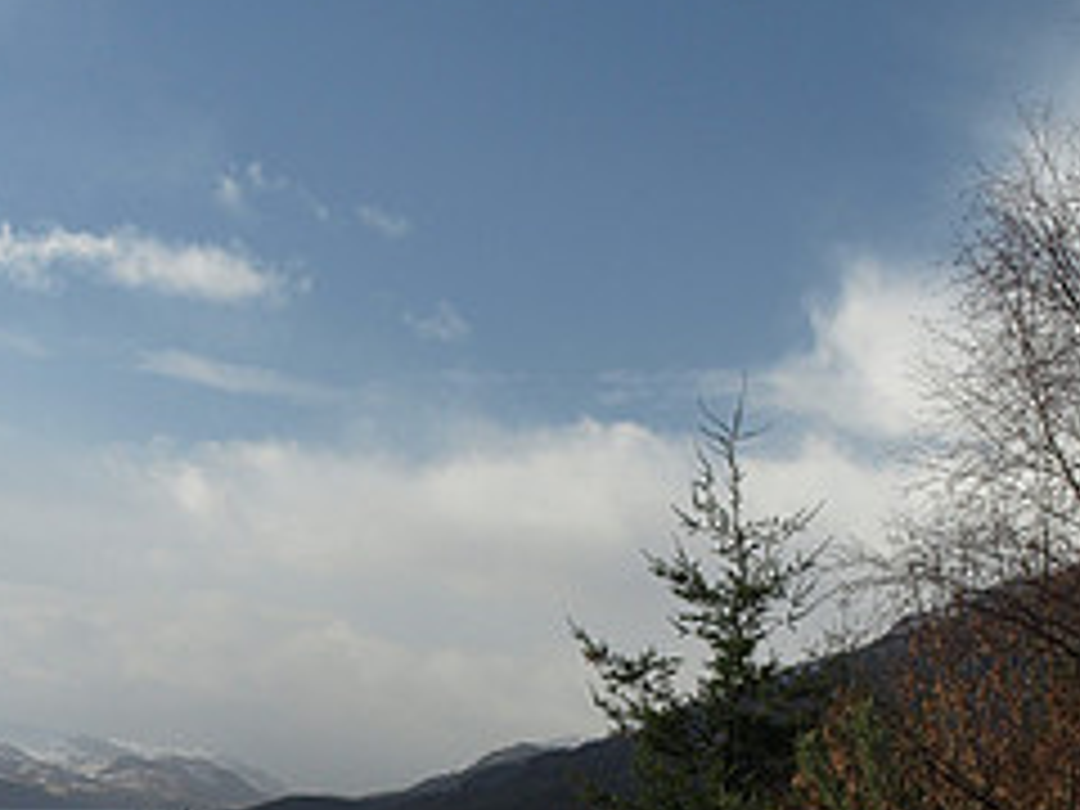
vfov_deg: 16.7
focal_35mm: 87
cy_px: 736
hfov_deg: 22.5
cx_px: 414
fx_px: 2714
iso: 200
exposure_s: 1/640
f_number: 4.5
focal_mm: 18
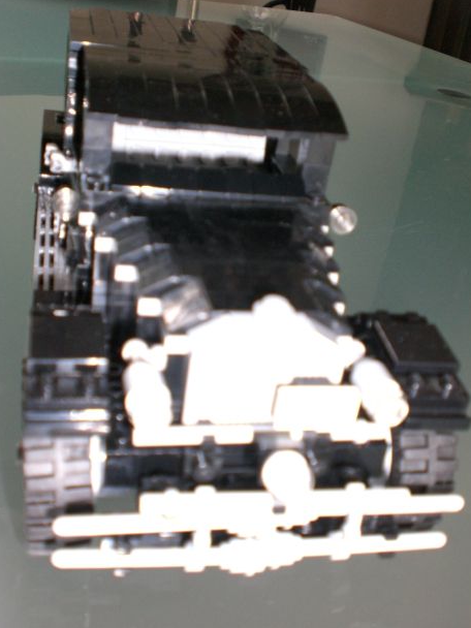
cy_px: 308
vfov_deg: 46.8
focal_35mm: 40
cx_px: 238
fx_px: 726
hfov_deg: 36.0
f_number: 3.1
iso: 200
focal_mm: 6.3
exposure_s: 1/60
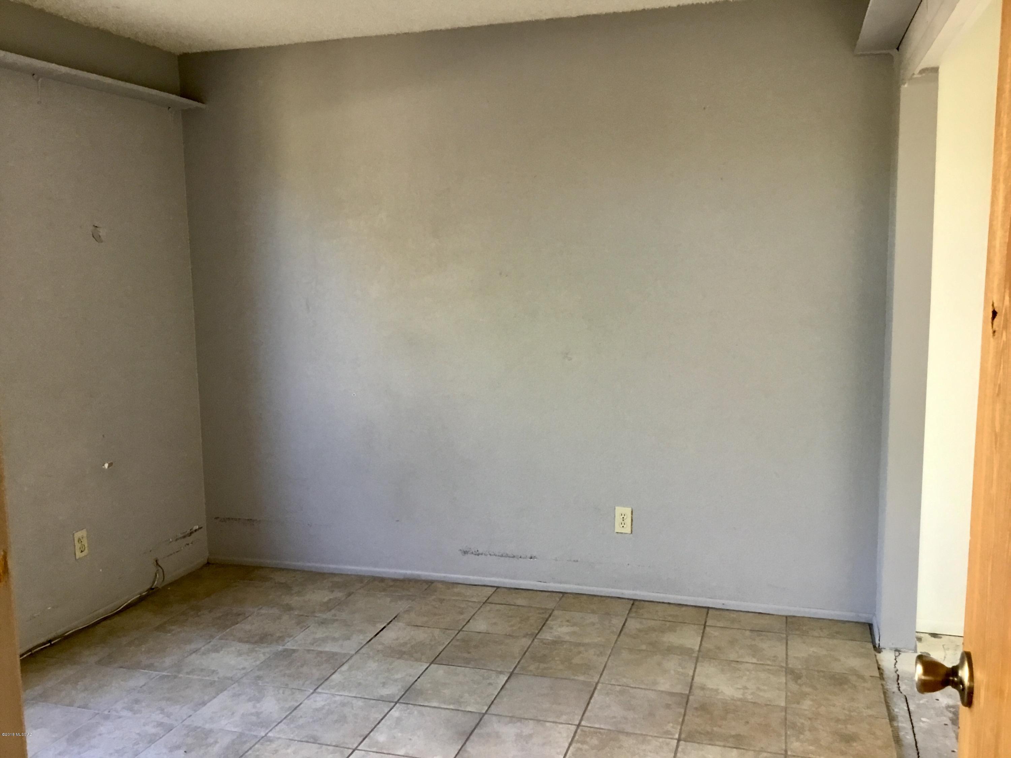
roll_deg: +1.2
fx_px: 905
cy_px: 379
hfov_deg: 58.4
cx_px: 506
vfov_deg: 45.4
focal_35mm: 31
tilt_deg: -6.4
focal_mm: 3.3
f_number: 2.4
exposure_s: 1/30
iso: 80
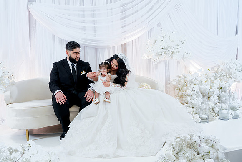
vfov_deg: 46.4
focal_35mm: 28
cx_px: 121
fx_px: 188
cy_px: 81
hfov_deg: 65.5
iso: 800
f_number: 2.8
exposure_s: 1/160
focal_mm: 28
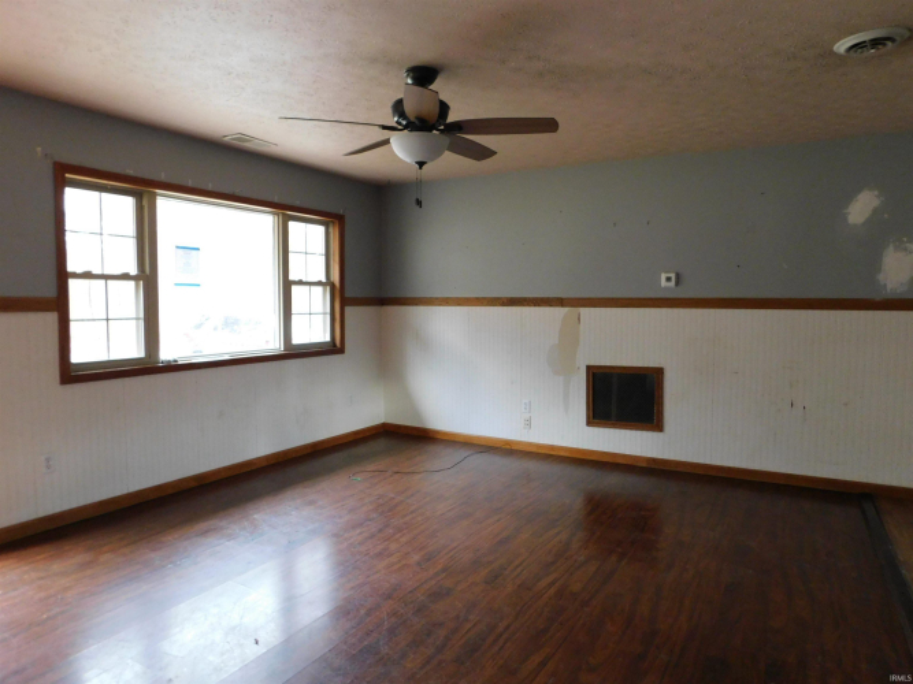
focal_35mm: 23
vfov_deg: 58.9
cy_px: 342
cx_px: 456
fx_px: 607
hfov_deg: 73.9
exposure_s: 1/10
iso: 400
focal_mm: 4
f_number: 3
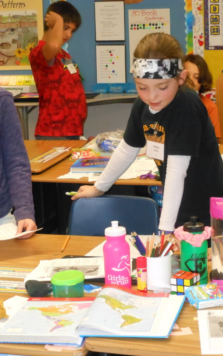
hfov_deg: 14.5
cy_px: 177
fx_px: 875
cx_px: 129
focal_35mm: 90
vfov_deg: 23.0
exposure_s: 1/60
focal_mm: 11.2
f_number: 5
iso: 640
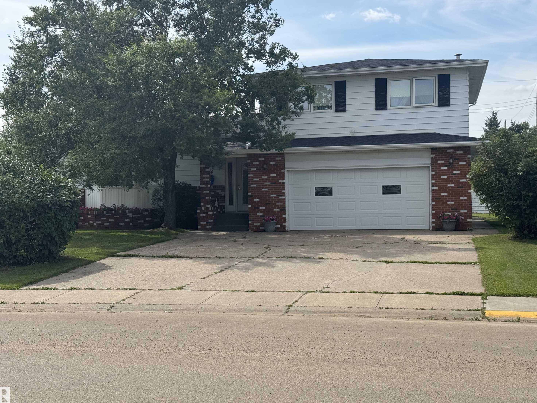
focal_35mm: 50
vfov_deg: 29.1
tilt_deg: -0.2
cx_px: 271
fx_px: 776
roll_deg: +1.2
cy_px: 202
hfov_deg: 38.2
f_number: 1.78
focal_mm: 6.76
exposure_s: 1/4049
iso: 64
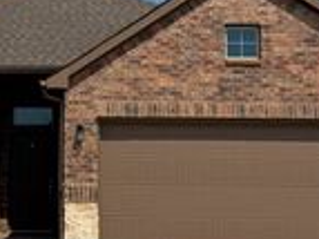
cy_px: 84
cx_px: 54
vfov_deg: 17.5
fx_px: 773
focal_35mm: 84
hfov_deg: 22.9
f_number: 1.78
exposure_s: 1/10309
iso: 80
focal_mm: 6.76
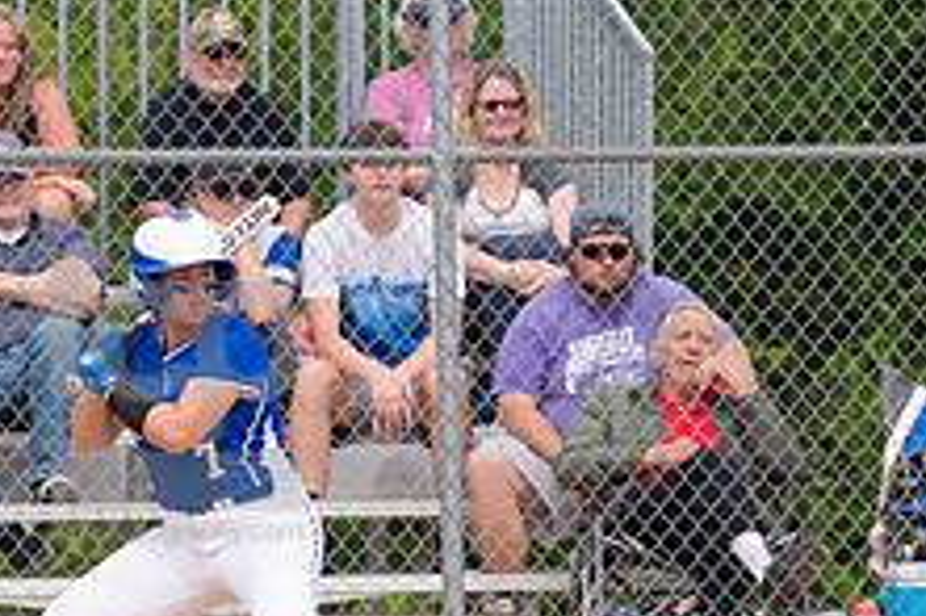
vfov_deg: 1.7
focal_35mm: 786
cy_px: 398
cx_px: 176
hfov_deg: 2.6
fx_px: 20202
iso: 320
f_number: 5.6
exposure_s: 1/1600
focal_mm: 200
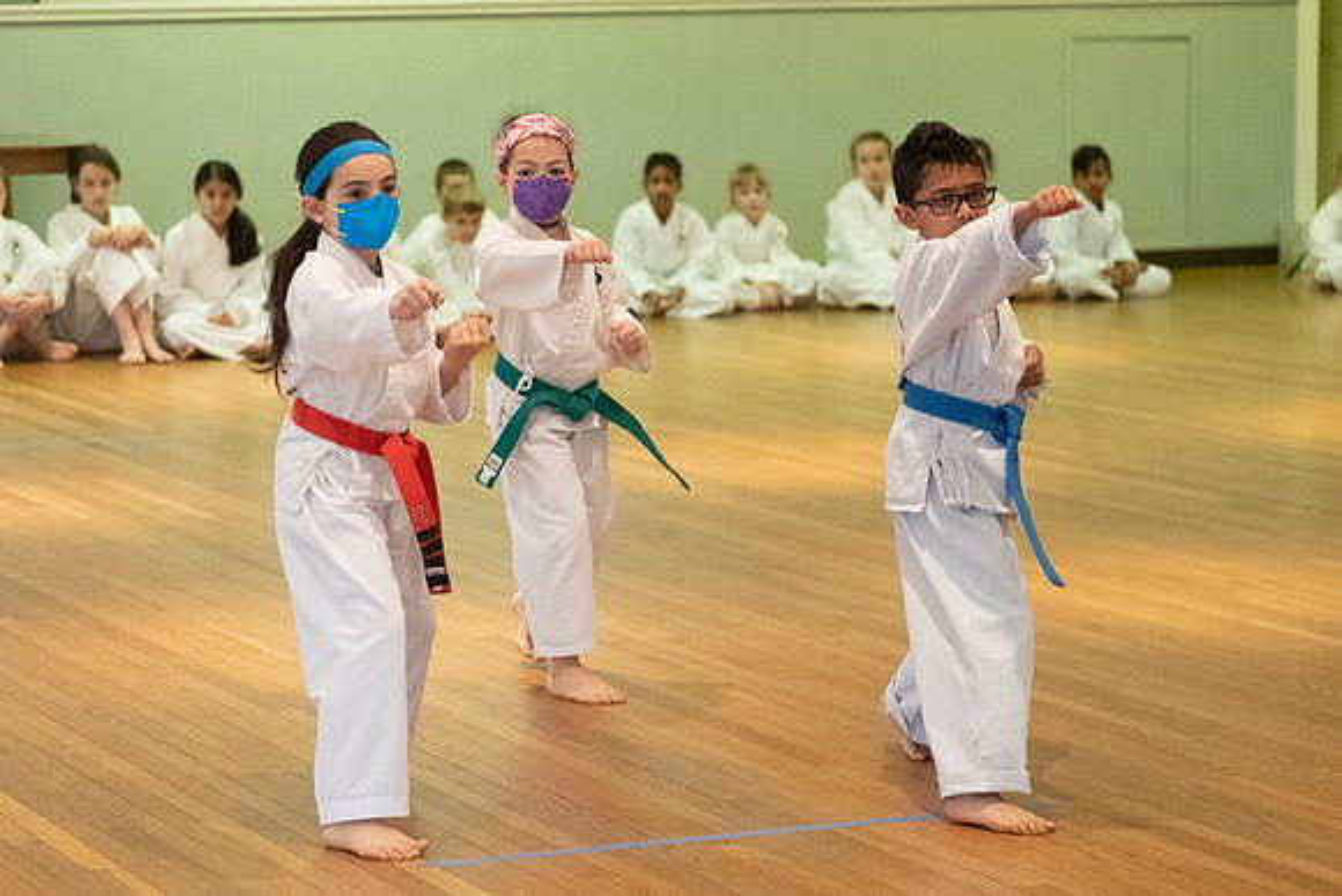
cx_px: 452
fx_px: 4197
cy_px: 424
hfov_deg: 18.1
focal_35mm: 113
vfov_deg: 12.2
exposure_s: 1/500
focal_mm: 50
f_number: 2
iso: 3200
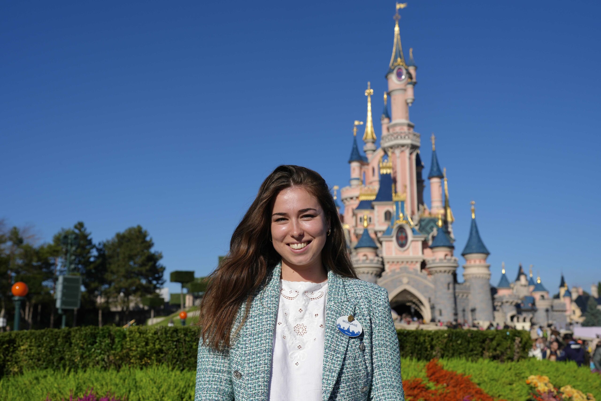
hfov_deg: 54.4
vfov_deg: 37.9
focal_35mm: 35
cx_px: 300
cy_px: 200
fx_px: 584
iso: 100
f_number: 5
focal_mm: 35
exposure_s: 1/1250
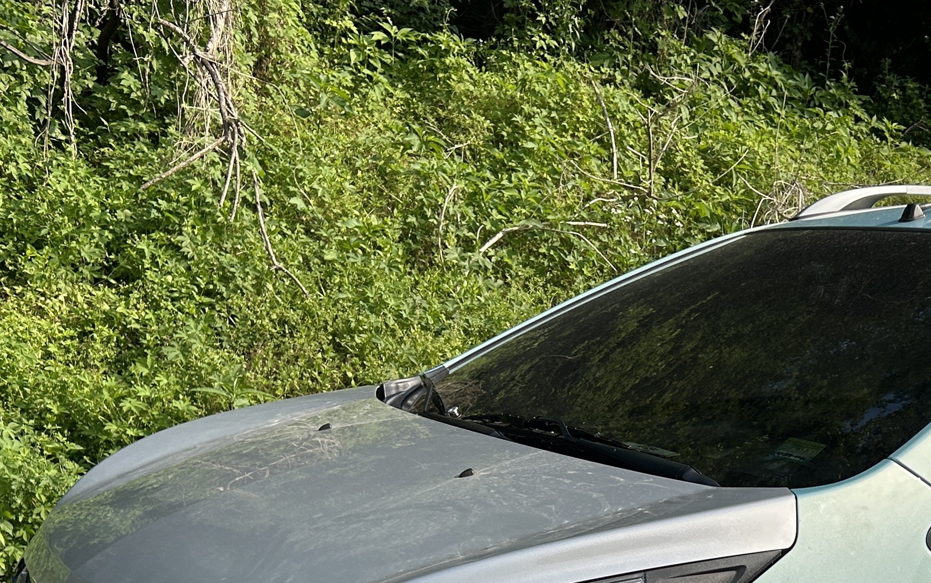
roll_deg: -5.0
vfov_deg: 20.3
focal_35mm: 60
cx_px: 794
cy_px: 697
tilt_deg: -9.5
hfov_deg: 32.7
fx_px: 1523
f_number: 1.5
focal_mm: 5.7
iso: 50
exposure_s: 1/3968
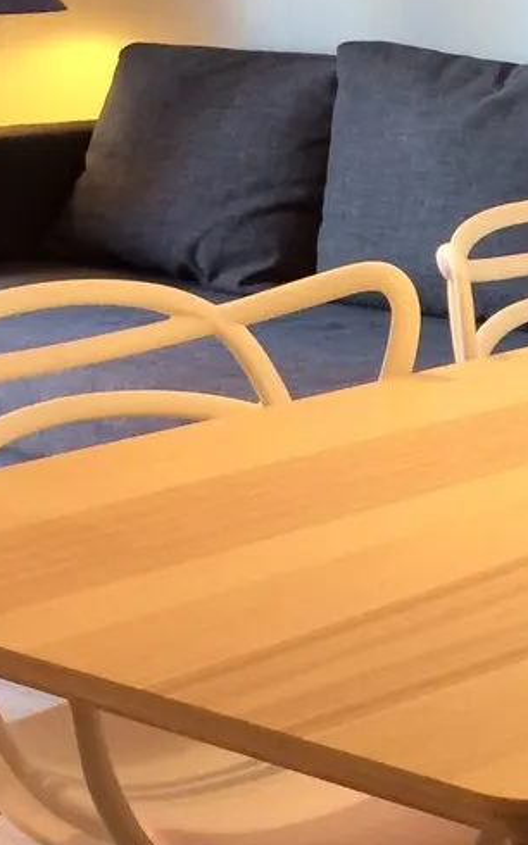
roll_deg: +0.0
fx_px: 2603
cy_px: 341
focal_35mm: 113
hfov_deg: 11.1
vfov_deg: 18.4
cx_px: 787
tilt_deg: -11.4
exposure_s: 1/33
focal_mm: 4.15
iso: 80
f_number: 2.2
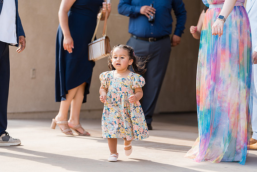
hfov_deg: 18.6
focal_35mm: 110
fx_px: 785
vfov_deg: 12.5
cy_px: 86
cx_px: 128
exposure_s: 1/640
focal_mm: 110
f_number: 2.8
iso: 200
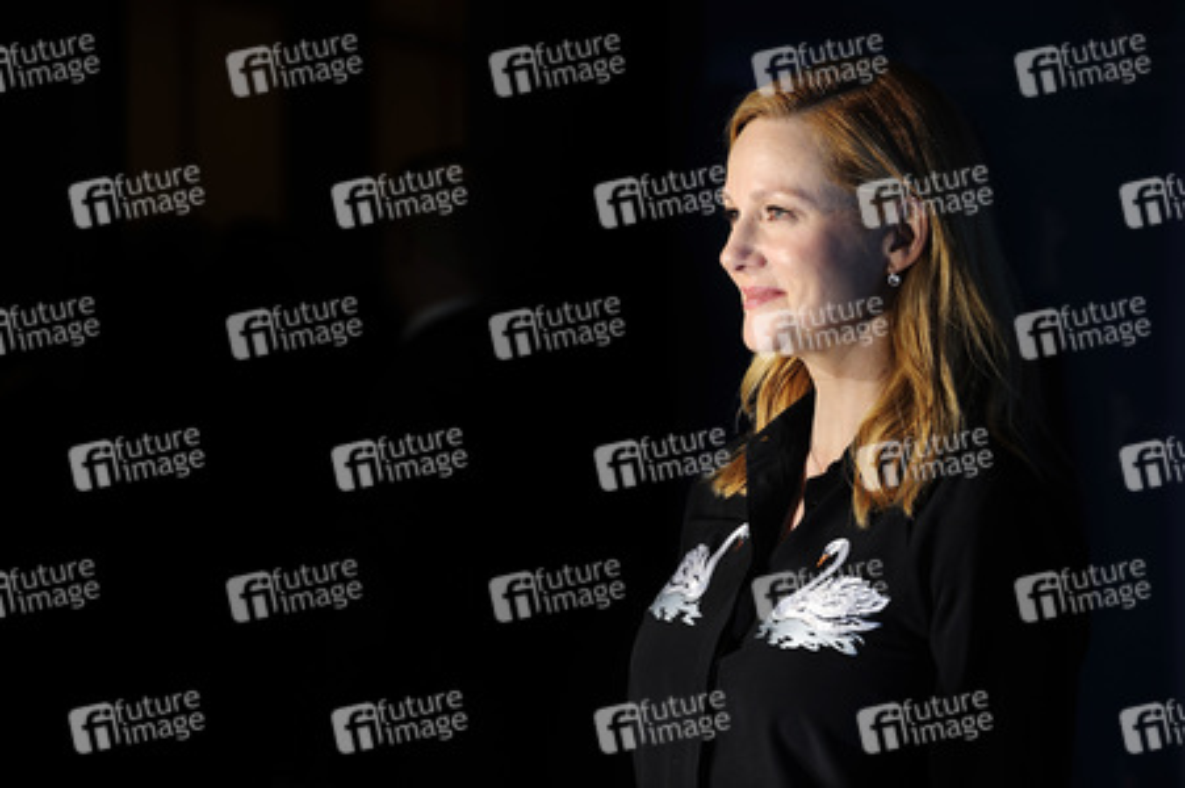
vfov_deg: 8.8
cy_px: 394
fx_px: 5098
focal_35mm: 155
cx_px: 592
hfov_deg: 13.3
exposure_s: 1/320
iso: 200
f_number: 6.3
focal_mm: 155
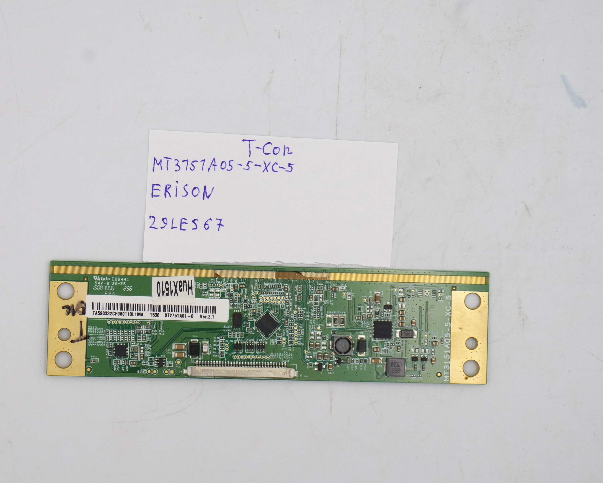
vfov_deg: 18.7
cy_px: 242
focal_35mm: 82
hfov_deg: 23.3
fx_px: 1464
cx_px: 265
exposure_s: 1/160
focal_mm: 27
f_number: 5.6
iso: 200
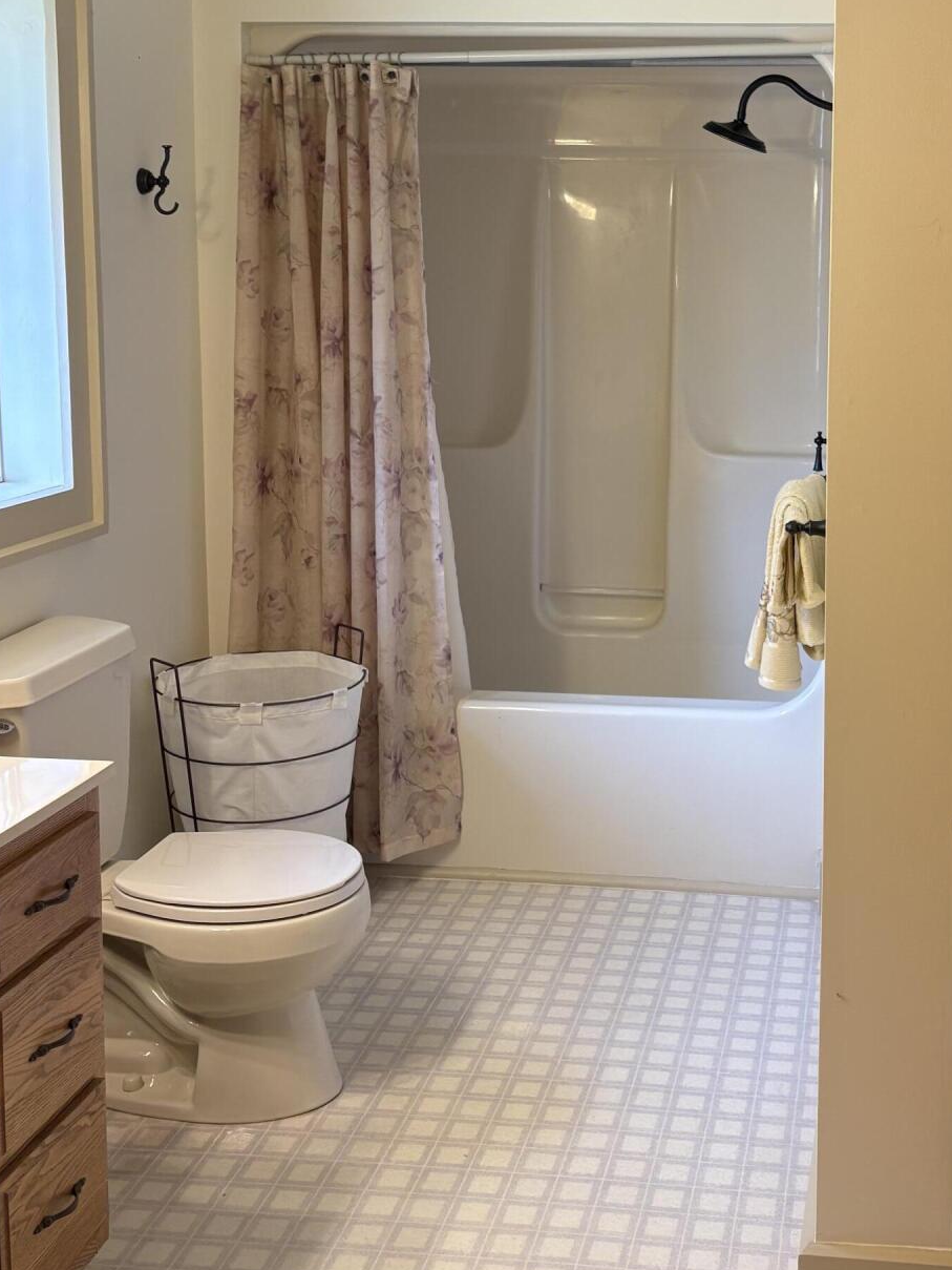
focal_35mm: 43
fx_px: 1576
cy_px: 466
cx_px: 727
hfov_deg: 32.9
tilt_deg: -6.2
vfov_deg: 43.5
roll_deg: -1.2
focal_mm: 5.96
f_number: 1.6
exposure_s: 1/60
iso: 80
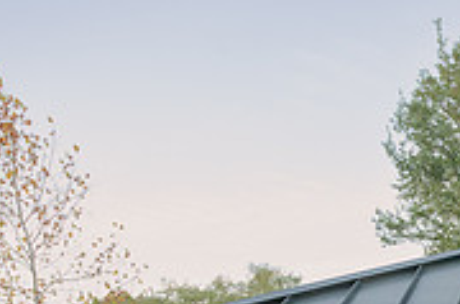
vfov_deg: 14.9
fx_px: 1071
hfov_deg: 22.2
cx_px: 565
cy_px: 470
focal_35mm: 84
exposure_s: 1/400
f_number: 4.5
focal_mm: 26
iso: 1250
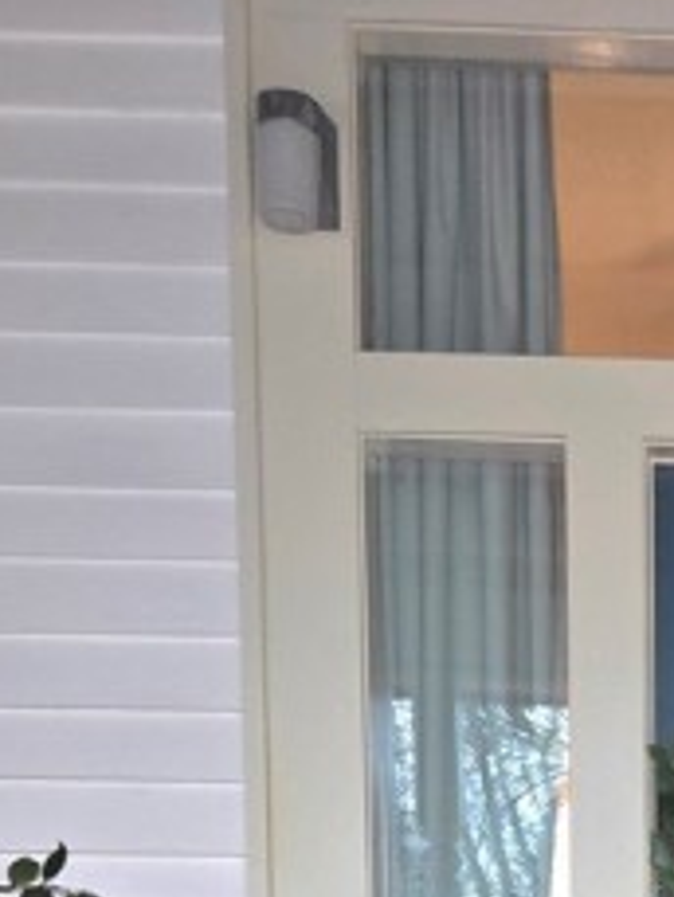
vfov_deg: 22.3
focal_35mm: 77
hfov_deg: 17.8
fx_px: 1997
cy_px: 1214
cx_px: 893
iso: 160
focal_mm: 5.4
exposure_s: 1/12
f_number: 1.8
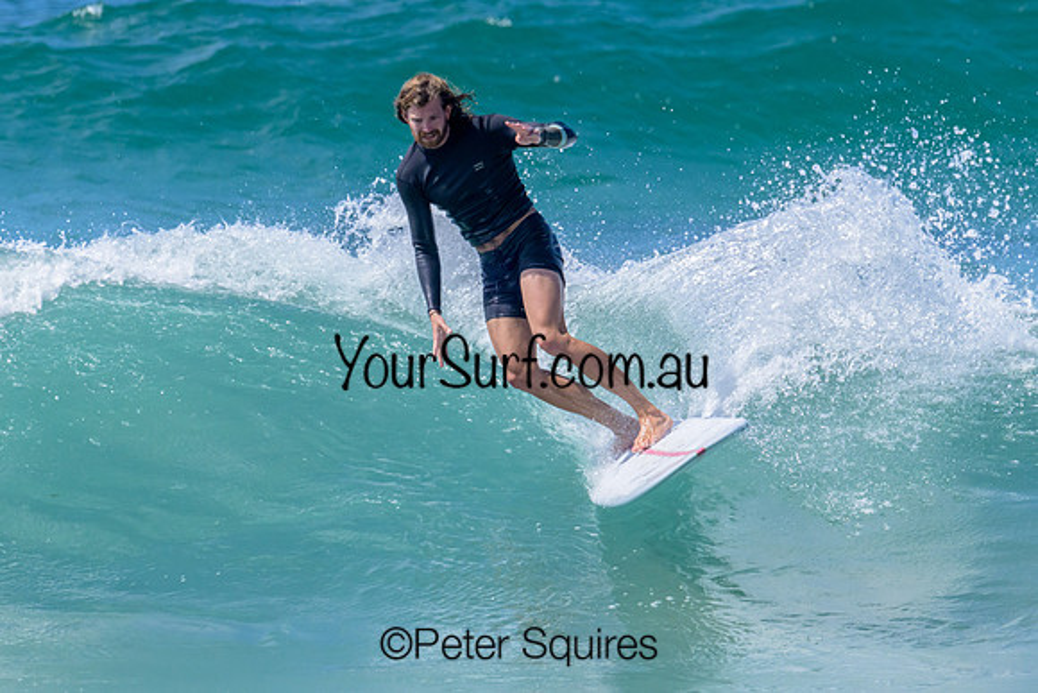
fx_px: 24243
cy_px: 278
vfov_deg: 1.6
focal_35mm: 841
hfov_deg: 2.5
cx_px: 491
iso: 2200
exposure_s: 1/2000
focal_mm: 680
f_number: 16
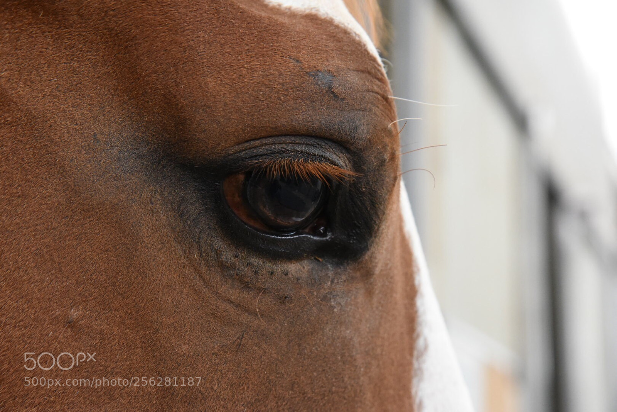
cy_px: 206
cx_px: 308
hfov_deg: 17.1
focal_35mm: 120
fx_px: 2057
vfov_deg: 11.4
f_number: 10
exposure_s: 1/160
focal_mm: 120
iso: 8000
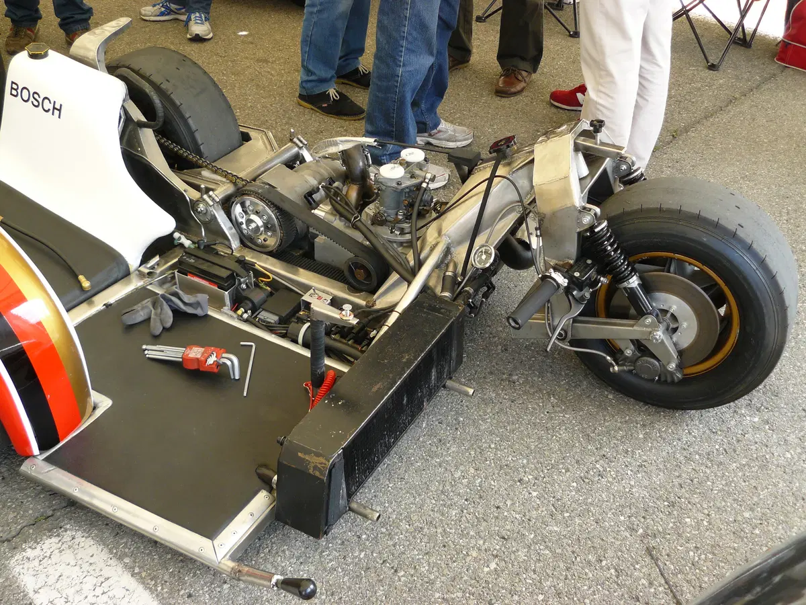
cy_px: 302
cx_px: 403
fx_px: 838
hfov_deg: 51.4
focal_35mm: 36
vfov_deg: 39.7
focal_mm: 6
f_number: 2.8
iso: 100
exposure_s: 1/80
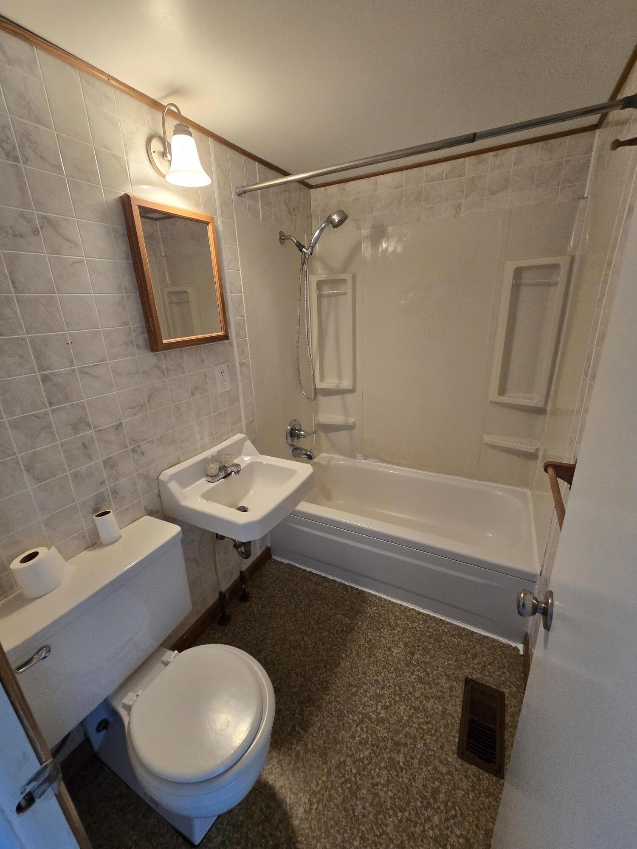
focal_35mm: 13
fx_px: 319
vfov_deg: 106.2
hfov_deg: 89.9
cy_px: 424
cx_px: 318
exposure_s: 1/60
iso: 320
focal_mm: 2.2
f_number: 2.2
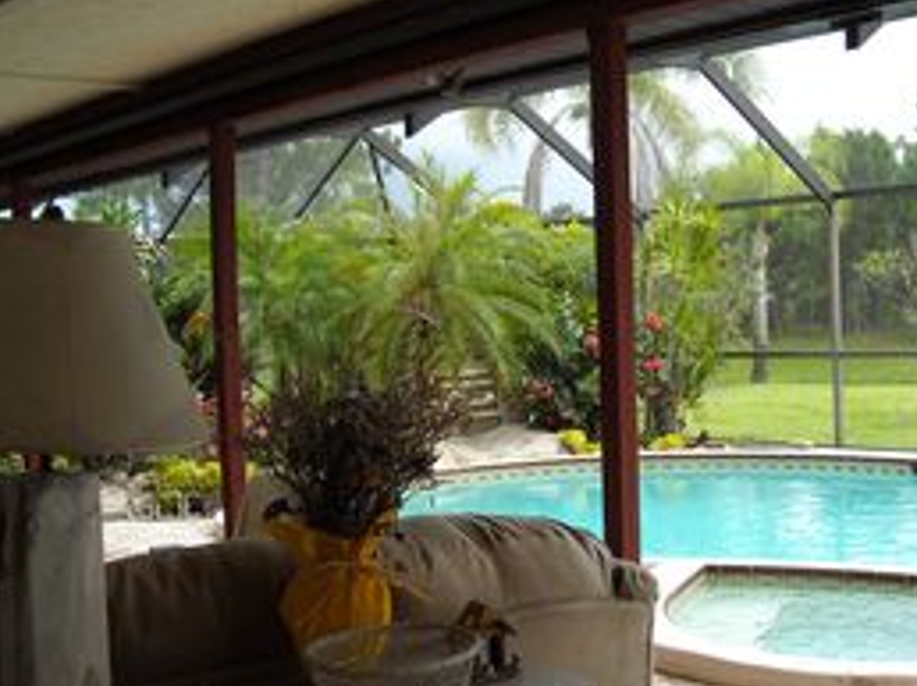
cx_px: 526
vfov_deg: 29.0
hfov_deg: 38.1
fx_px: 1323
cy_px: 405
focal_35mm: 50
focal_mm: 5.7
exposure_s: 1/239
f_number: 2.8
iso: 168
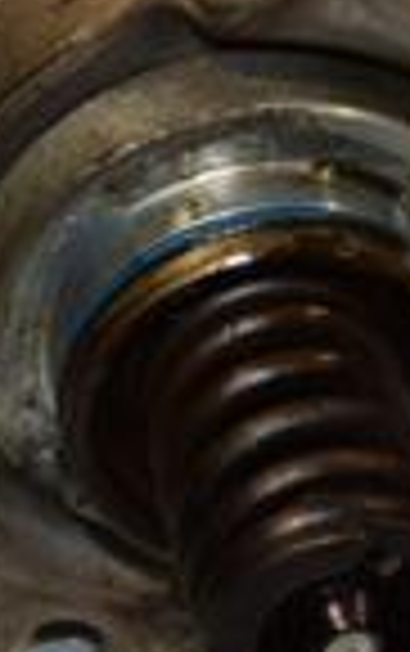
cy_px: 324
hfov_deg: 2.8
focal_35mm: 473
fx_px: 8433
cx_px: 239
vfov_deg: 4.4
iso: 800
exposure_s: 1/200
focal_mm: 75
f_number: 7.1
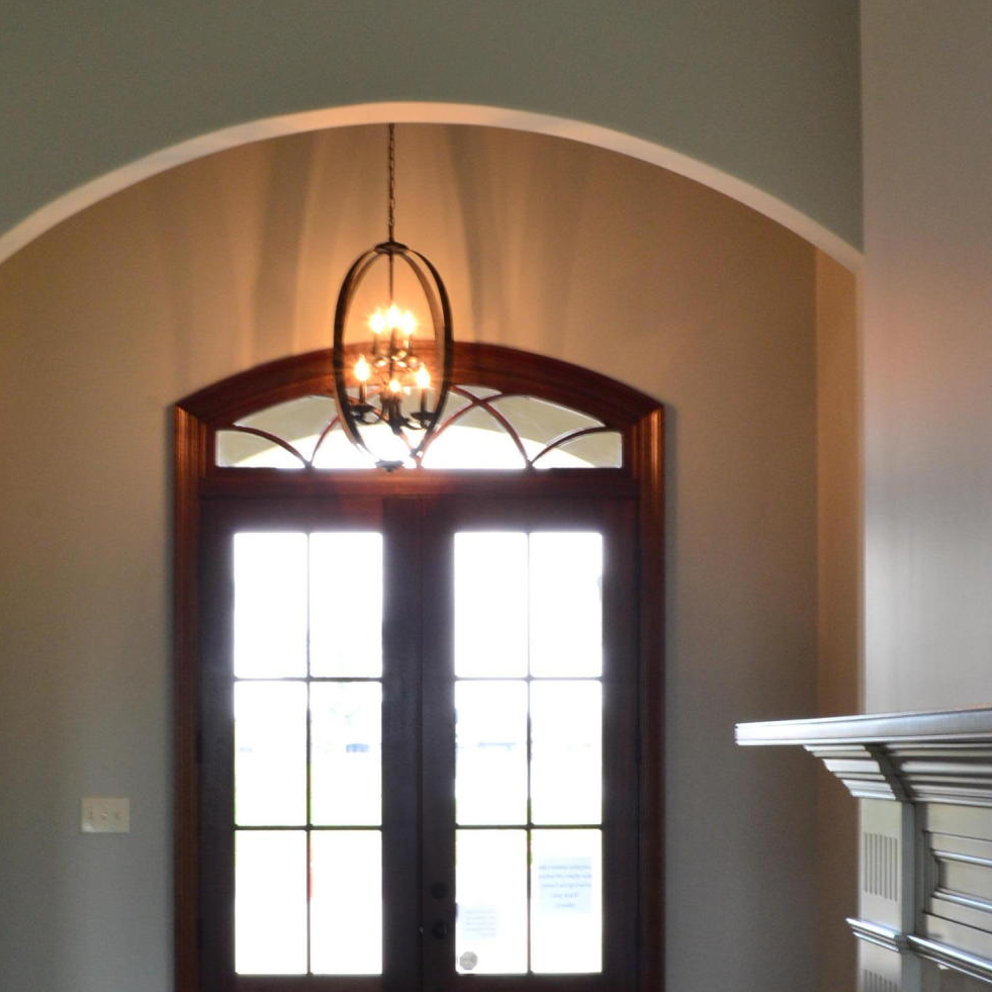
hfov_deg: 32.7
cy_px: 735
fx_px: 1686
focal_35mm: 52
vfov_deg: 32.2
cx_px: 426
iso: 800
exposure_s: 1/13
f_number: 14
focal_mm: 20
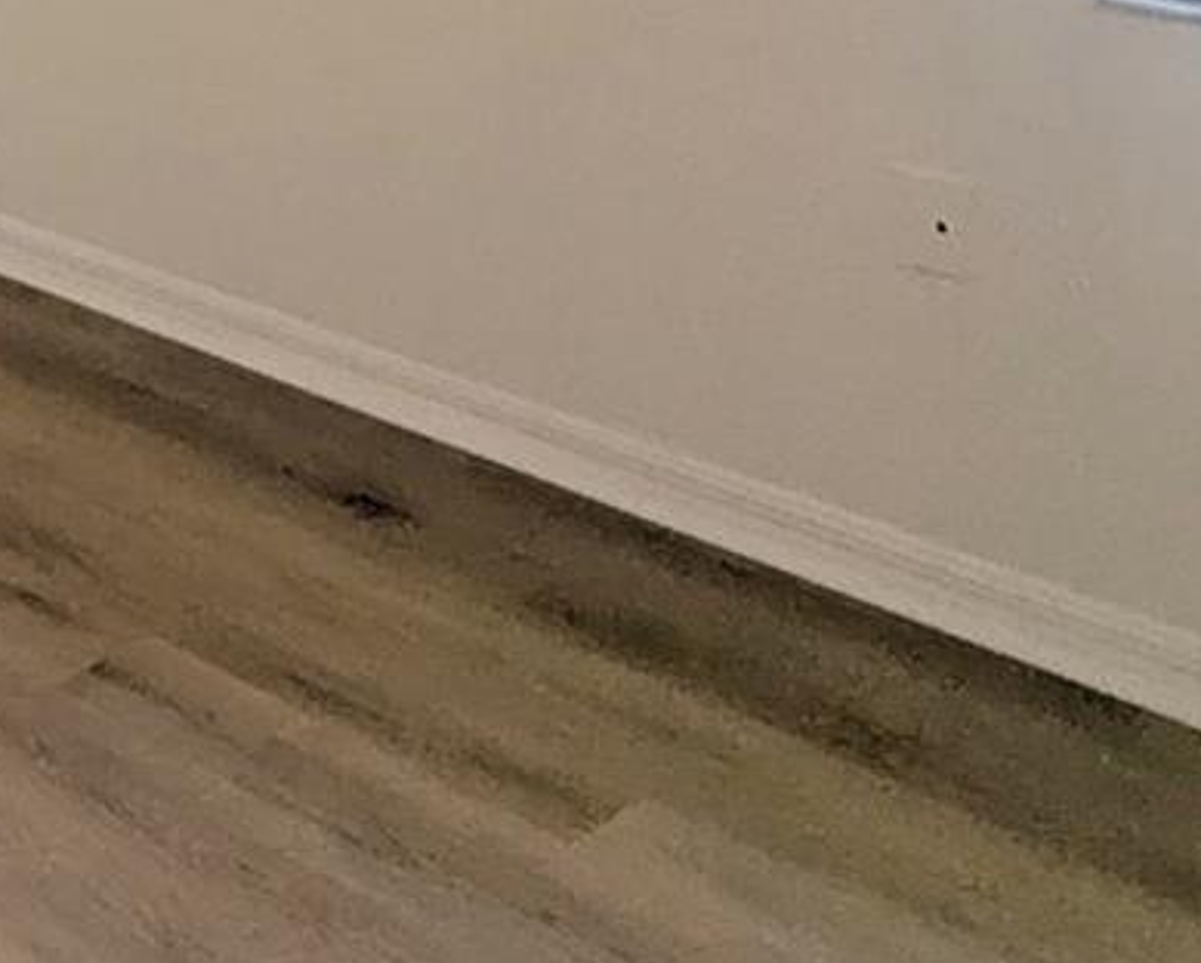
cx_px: -571
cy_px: -583
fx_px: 2277
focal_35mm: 64
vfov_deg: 19.8
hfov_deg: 23.8
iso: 58
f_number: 2.2
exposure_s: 1/120
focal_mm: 2.35
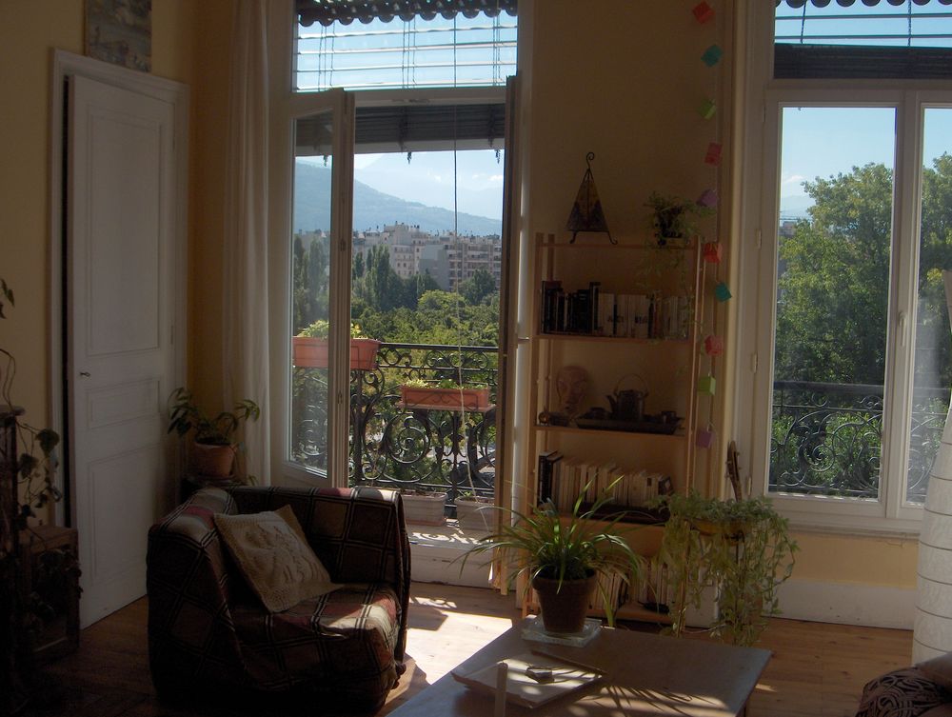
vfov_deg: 36.9
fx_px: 1074
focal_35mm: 39
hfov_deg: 47.8
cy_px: 358
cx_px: 476
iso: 100
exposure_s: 1/538
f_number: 4.8
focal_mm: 8
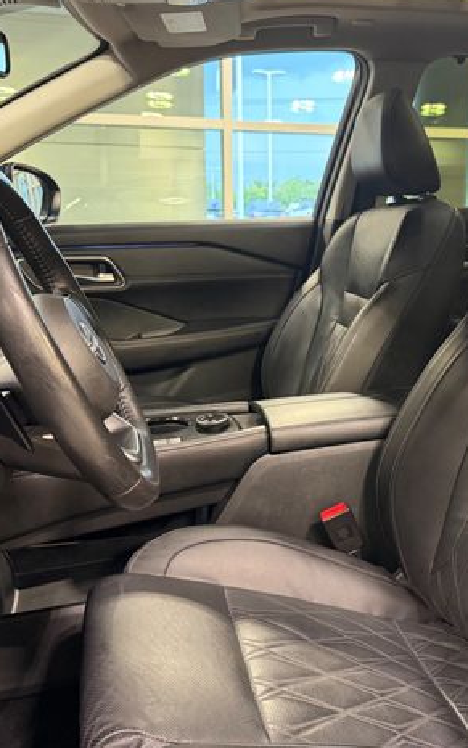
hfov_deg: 36.0
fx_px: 714
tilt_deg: -13.2
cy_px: 367
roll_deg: -0.9
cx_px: 306
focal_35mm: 35
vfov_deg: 55.3
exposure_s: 1/60
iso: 500
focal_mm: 6.76
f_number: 1.78
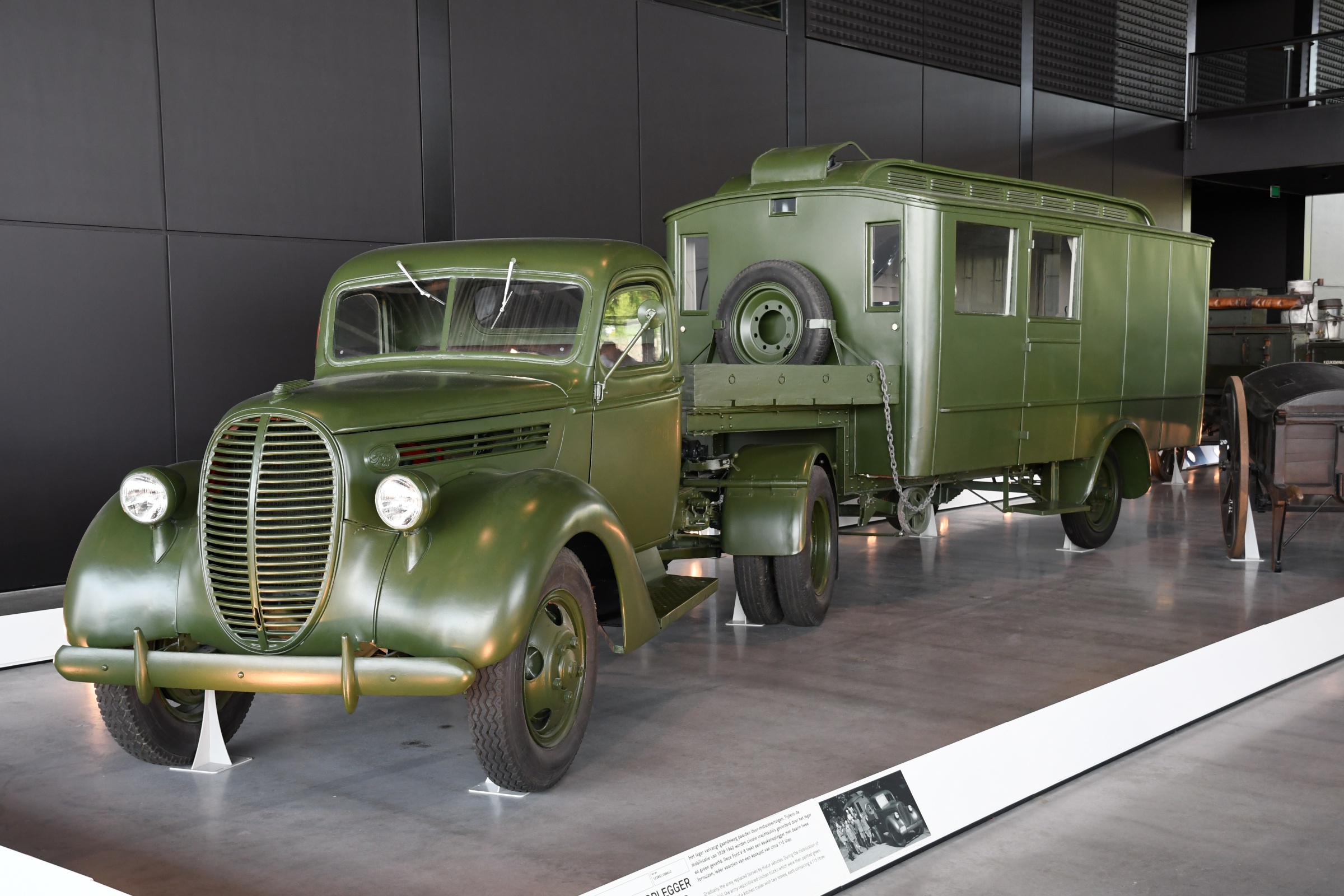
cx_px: 672
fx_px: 1568
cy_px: 448
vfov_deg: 31.9
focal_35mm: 42
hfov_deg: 46.4
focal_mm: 28
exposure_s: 1/160
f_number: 5
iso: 800
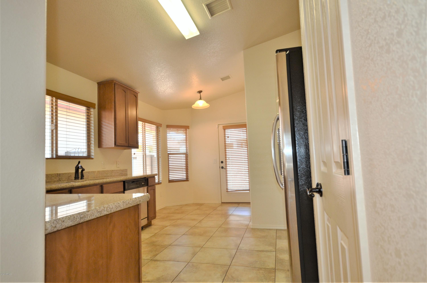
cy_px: 142
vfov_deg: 67.1
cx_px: 214
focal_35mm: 18
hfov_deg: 90.1
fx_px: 213
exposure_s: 1/80
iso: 400
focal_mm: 12
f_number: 4.5
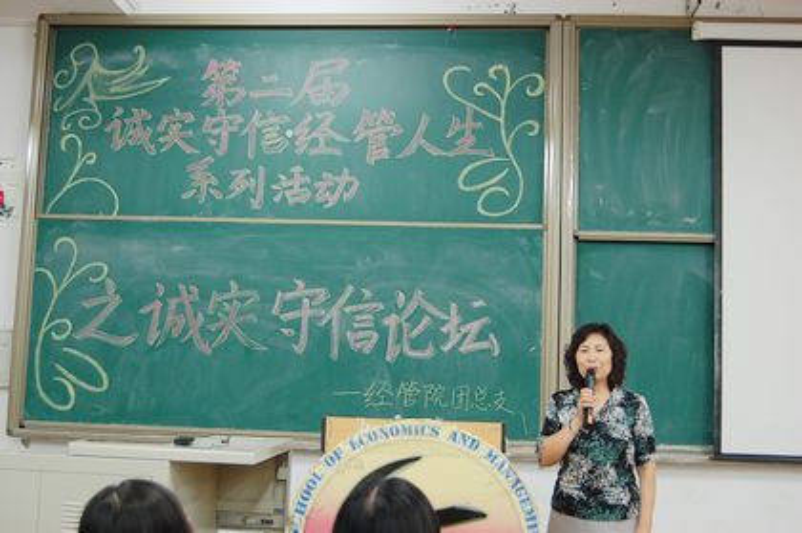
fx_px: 935
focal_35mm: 42
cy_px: 266
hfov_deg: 46.4
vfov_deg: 31.8
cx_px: 401
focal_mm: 28
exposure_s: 1/13
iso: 400
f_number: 4.2
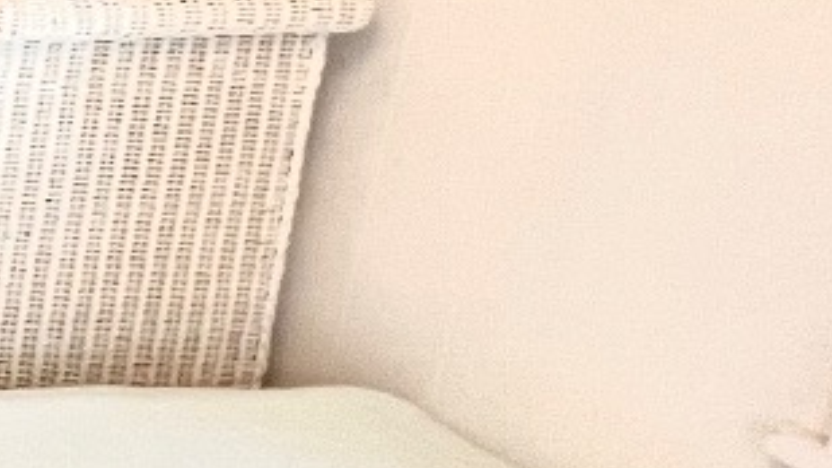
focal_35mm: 66
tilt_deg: -13.3
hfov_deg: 18.4
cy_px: -202
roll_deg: -1.7
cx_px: -883
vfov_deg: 16.8
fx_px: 1456
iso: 200
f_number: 1.8
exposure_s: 1/120
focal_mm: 1.57
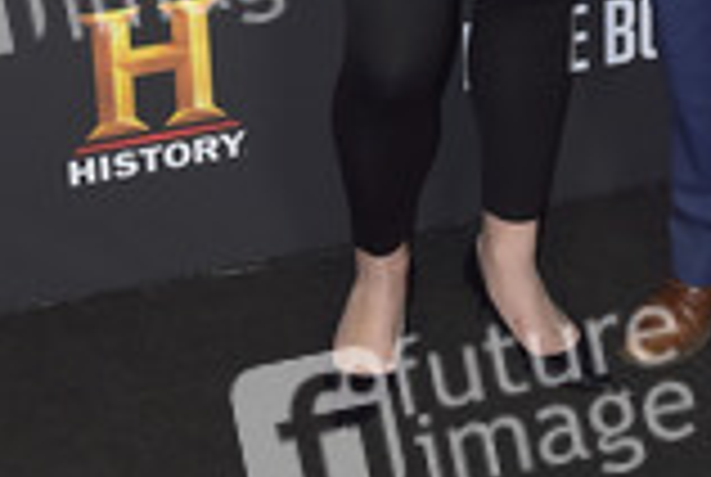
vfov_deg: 14.0
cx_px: 596
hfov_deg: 22.0
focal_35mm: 91
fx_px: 1801
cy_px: -261
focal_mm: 36
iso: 250
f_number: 5.6
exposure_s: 1/250
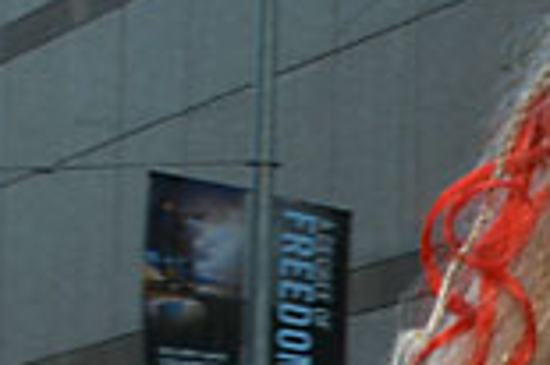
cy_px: 673
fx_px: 1510
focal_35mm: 99
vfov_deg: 12.5
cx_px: 1025
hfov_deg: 16.7
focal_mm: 17
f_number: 9
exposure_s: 1/60
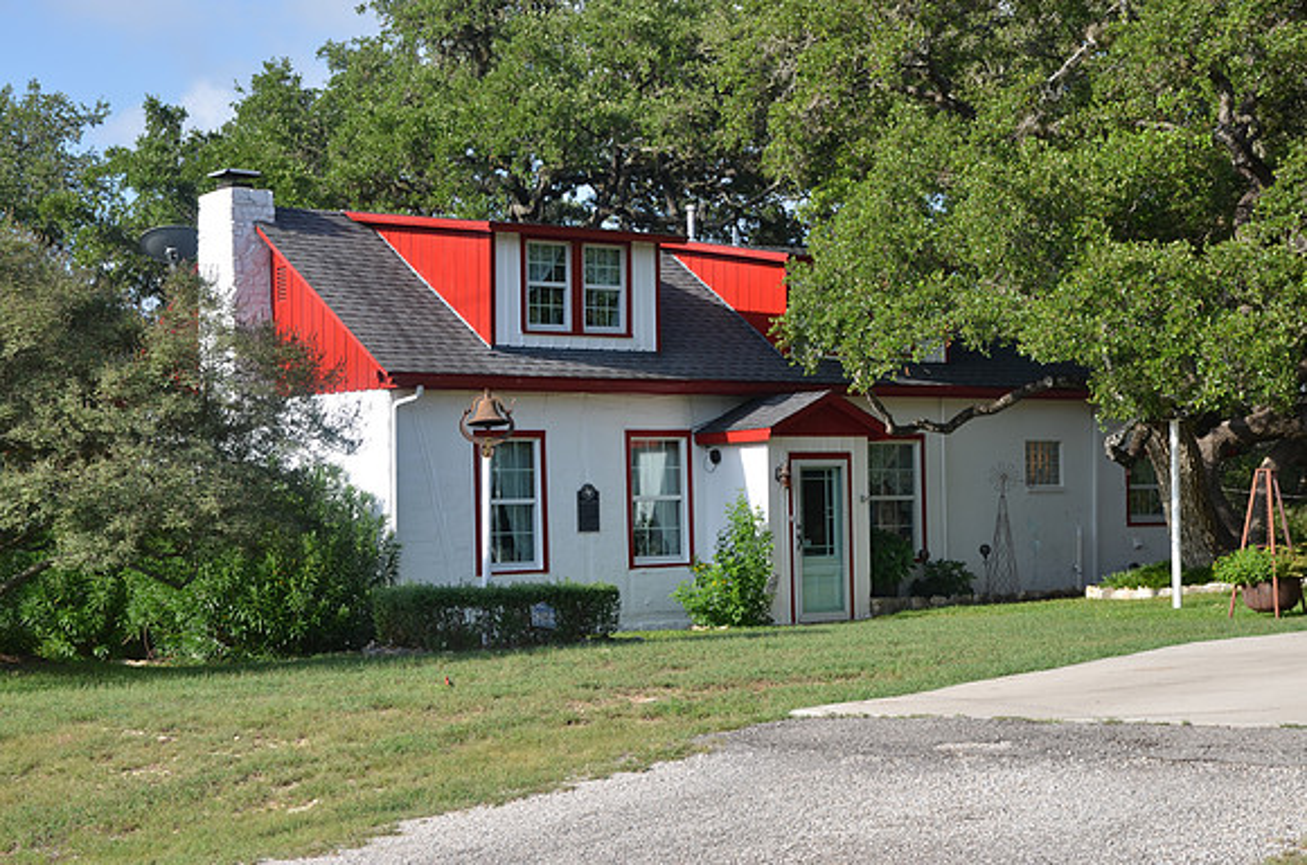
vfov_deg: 19.6
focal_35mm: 69
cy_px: 432
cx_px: 654
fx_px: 2500
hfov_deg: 29.3
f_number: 8
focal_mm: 46
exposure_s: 1/250
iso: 110
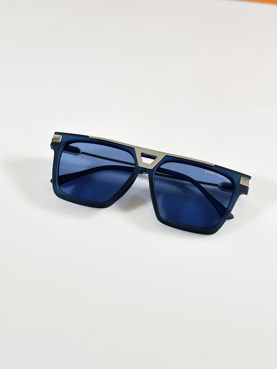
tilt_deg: -47.5
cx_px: 138
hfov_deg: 30.3
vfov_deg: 39.7
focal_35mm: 48
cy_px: 184
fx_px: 512
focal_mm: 6.86
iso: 80
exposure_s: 1/100
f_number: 1.78
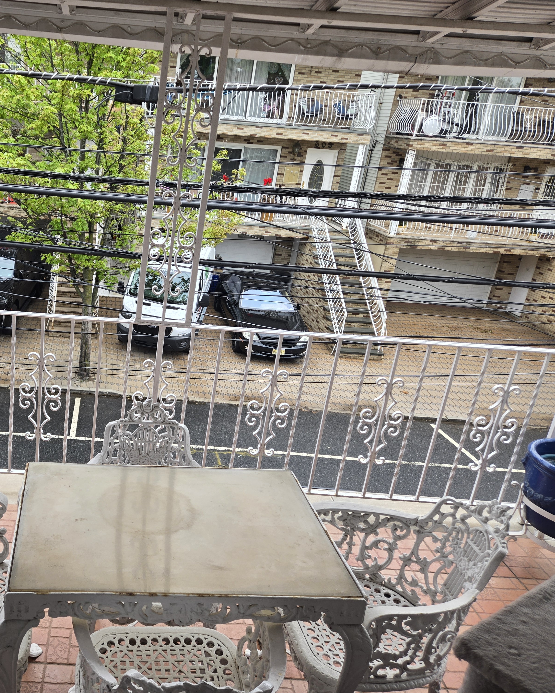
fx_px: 616
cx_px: 106
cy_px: 347
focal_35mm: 30
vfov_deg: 58.8
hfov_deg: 45.9
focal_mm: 5.4
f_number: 1.8
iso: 32
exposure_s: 1/180
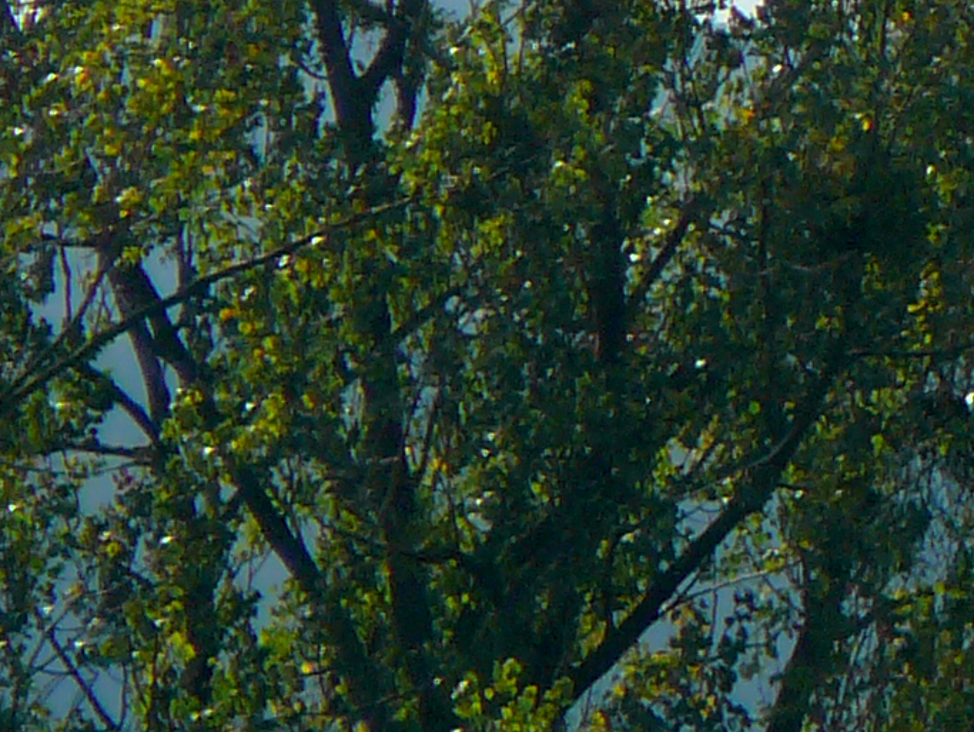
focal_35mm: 1311
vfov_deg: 1.1
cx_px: 1787
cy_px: -310
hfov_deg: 1.5
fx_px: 36907
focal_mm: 52
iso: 80
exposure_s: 1/800
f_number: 4.2
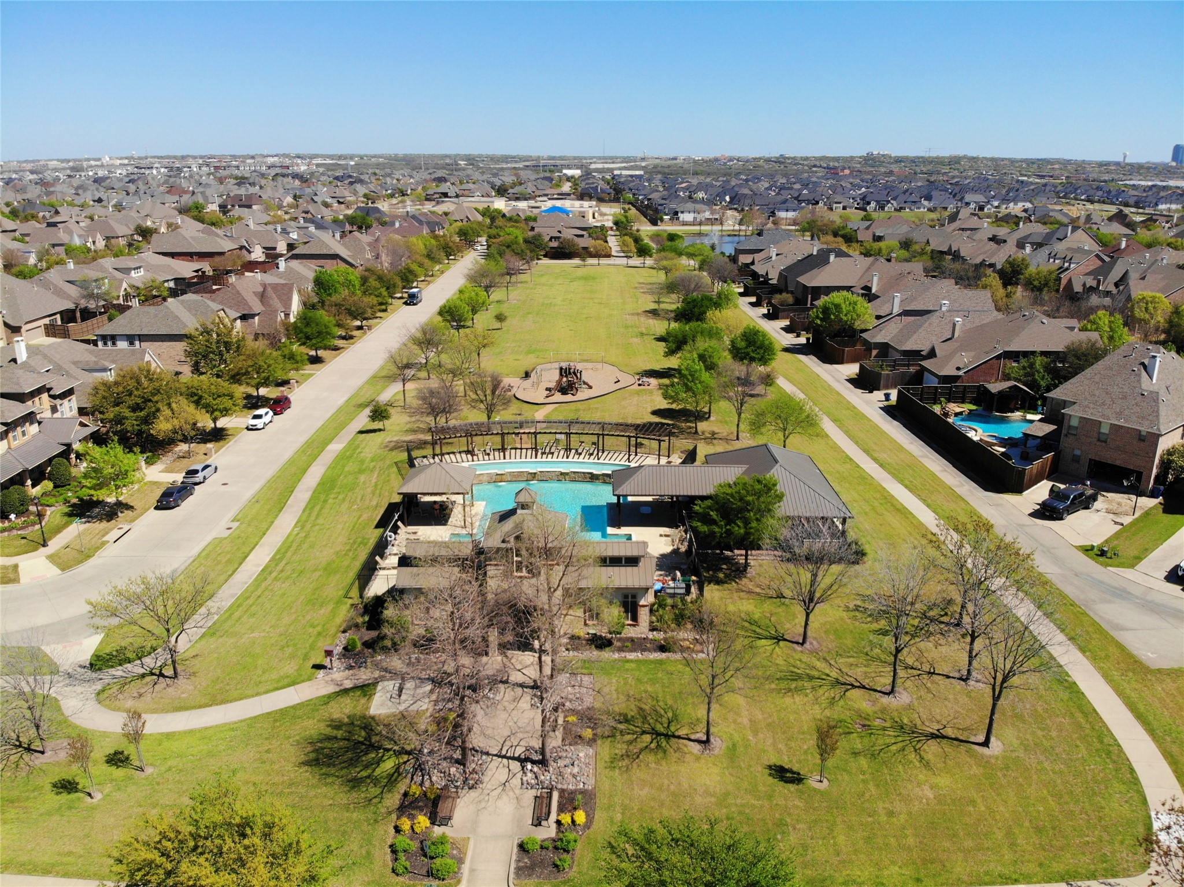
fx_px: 821
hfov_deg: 71.6
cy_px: 444
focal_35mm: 24
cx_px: 592
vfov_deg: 56.8
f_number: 2.8
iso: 100
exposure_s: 1/1081
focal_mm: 4.5
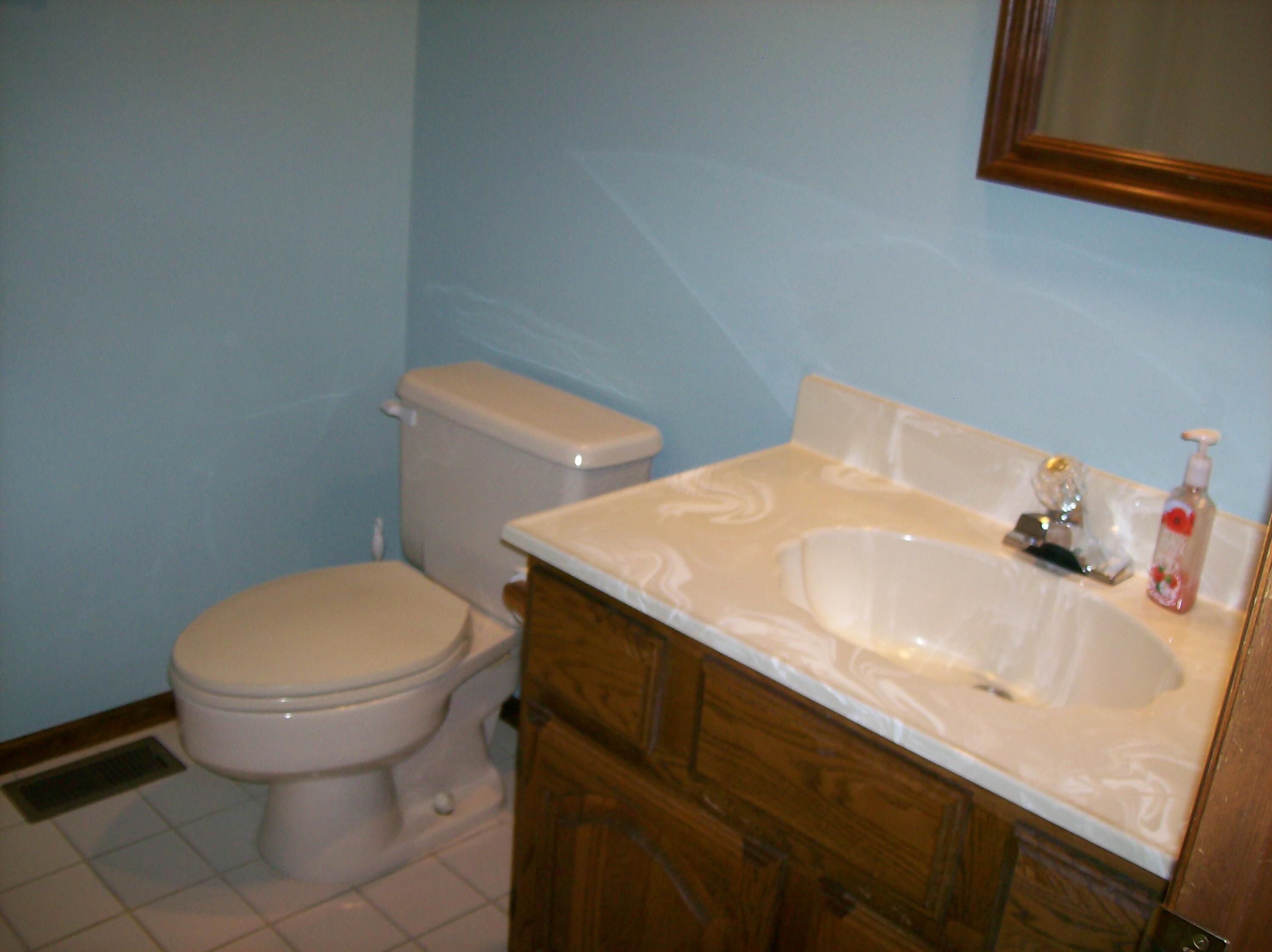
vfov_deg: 39.6
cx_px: 636
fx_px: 1322
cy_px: 476
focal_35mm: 36
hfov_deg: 51.4
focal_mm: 6
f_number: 2.7
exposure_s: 1/64
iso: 80
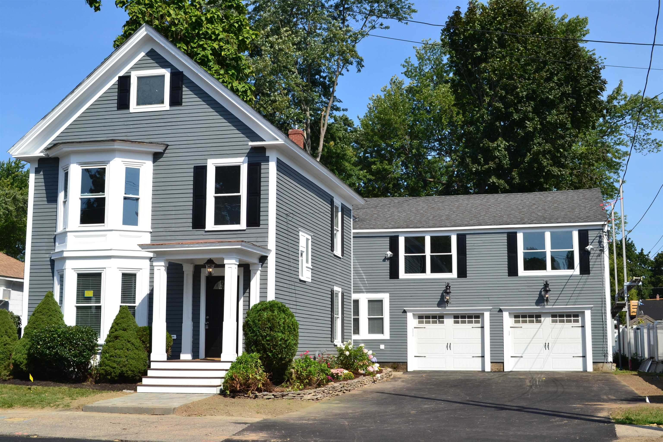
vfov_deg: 28.1
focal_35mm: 48
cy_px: 221
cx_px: 332
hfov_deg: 41.1
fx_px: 884
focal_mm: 32
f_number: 11
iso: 400
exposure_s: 1/500
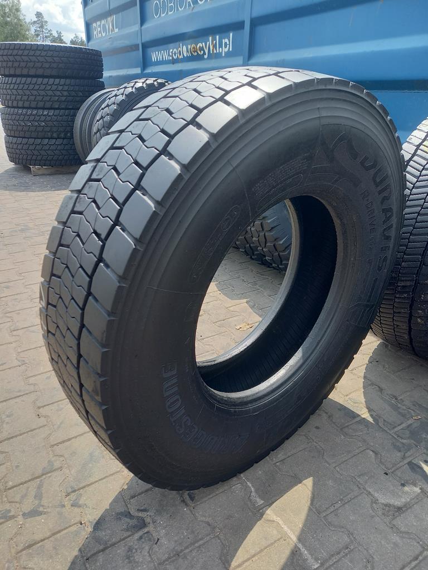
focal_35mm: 25
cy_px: 285
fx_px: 412
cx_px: 214
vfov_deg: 69.4
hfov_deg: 54.9
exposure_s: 1/233
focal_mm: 4.65
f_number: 1.8
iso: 50
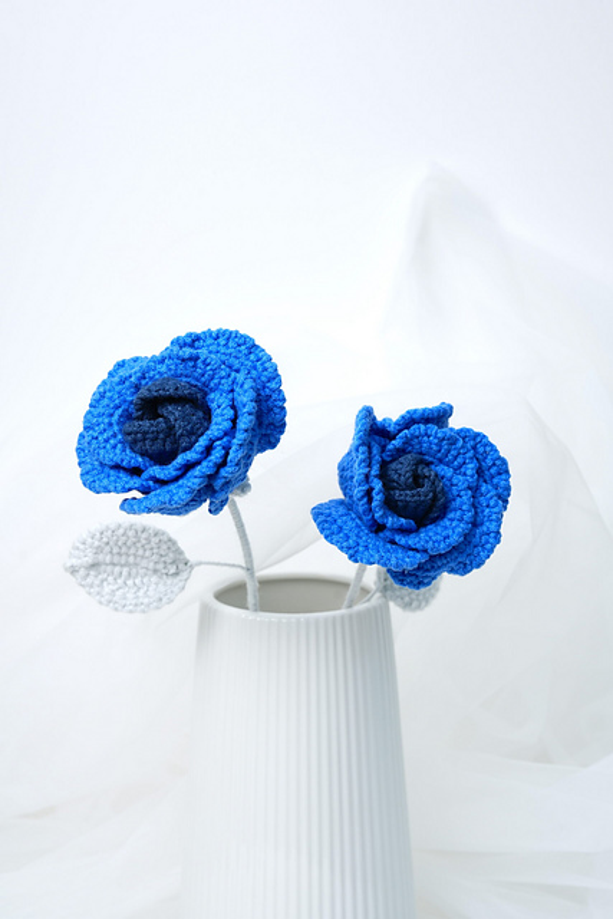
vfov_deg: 28.8
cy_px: 460
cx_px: 306
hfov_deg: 19.5
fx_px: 1787
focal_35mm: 70
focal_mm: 70
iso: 320
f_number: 9
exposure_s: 1/30
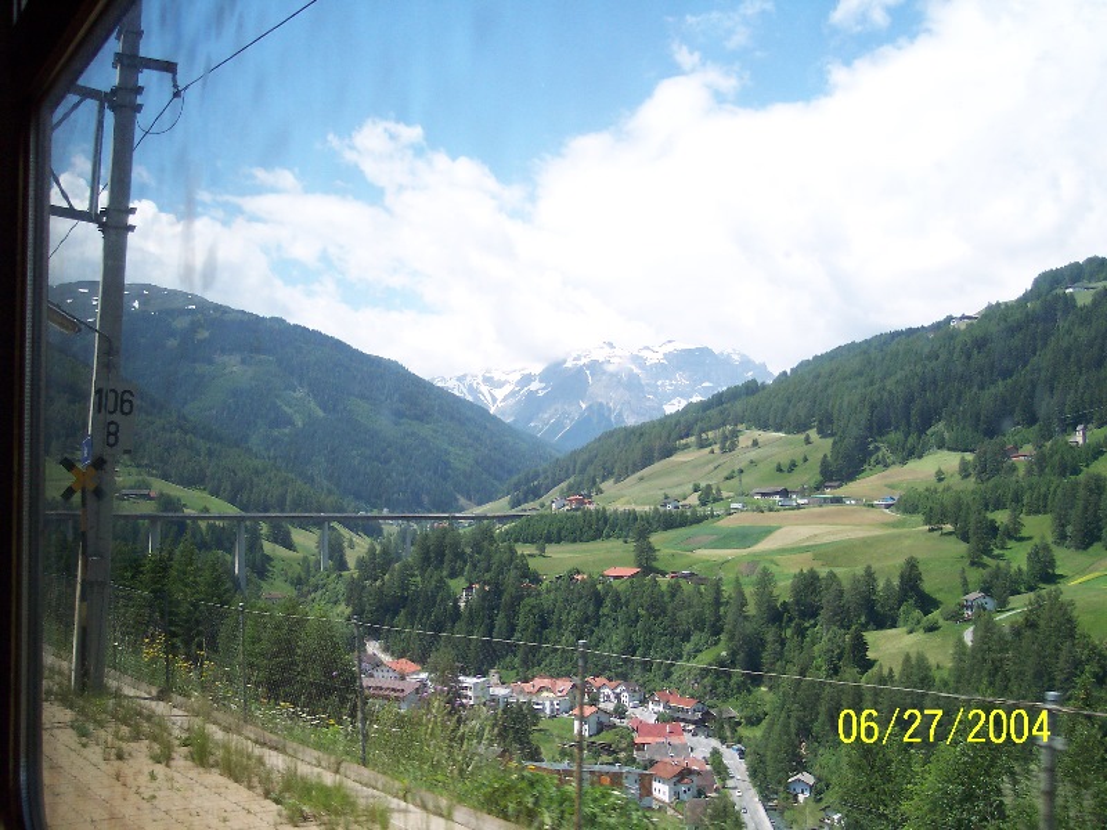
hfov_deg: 49.0
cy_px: 415
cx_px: 554
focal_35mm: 38
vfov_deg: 37.7
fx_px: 1215
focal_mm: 8
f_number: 2.8
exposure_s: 1/500
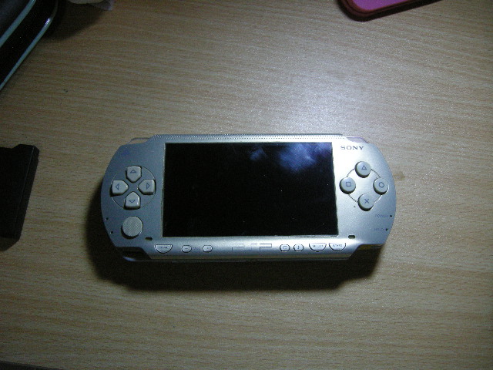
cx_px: 246
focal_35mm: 36
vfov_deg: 39.7
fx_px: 513
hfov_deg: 51.4
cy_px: 185
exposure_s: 1/64.2
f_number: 2.7
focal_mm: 7.5
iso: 342
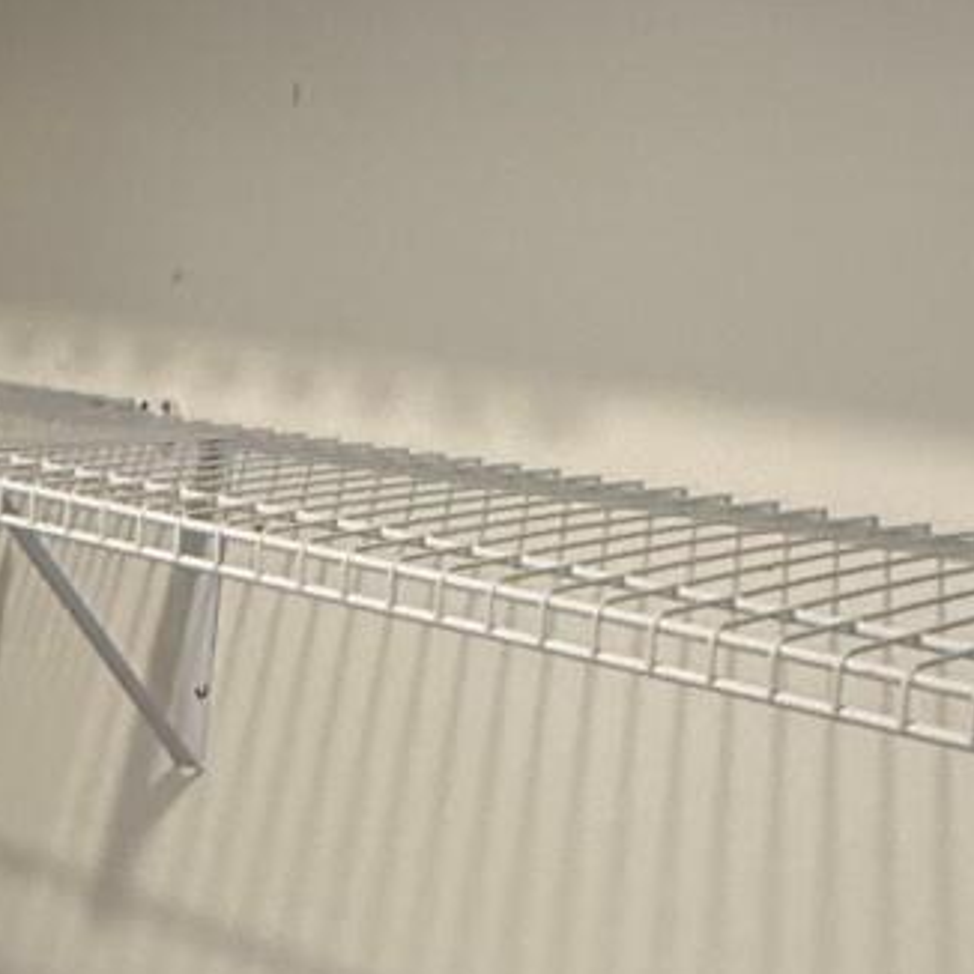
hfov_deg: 20.4
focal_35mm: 76
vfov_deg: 22.8
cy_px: 538
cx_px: -362
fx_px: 2419
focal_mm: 2.22
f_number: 2.2
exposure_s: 1/120
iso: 320
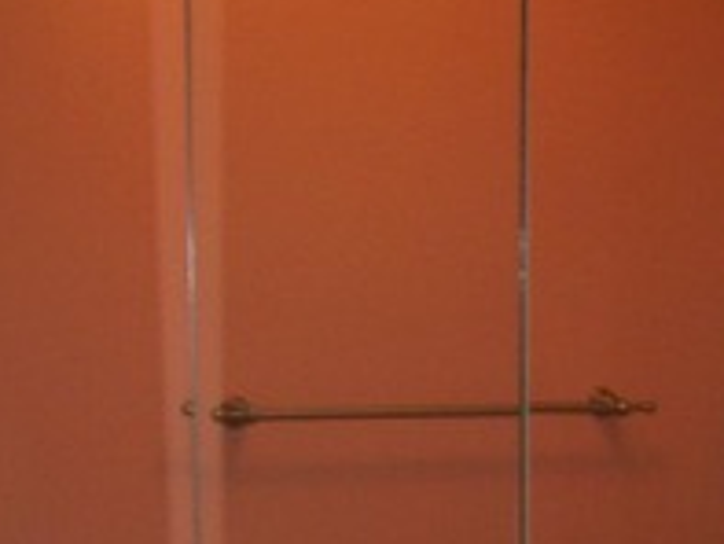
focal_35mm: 117
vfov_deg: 12.0
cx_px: 779
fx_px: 2449
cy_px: 856
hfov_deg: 16.4
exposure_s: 1/64
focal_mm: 6
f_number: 2.7
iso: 80
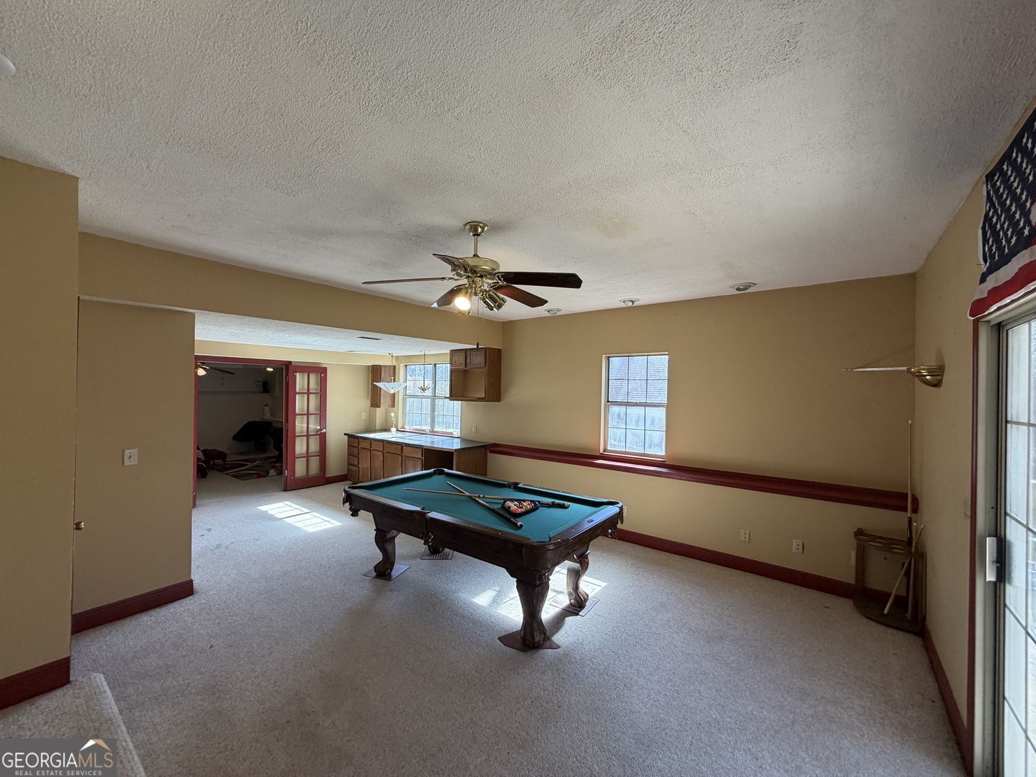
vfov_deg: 85.7
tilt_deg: +0.4
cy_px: 388
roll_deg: -0.3
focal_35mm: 14
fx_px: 419
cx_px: 518
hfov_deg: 102.1
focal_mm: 2.22
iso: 160
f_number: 2.2
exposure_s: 1/121
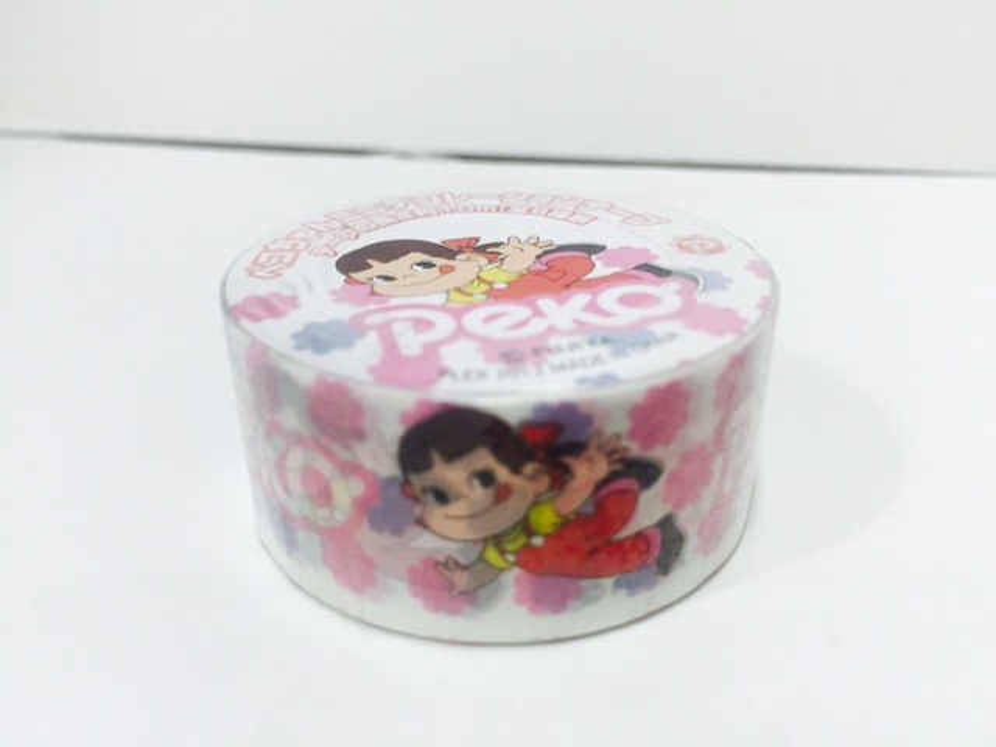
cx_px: 498
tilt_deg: -27.7
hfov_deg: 61.7
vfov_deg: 48.2
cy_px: 374
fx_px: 834
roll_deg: -3.6
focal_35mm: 29
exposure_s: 1/33
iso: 64
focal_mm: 4.15
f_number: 2.2
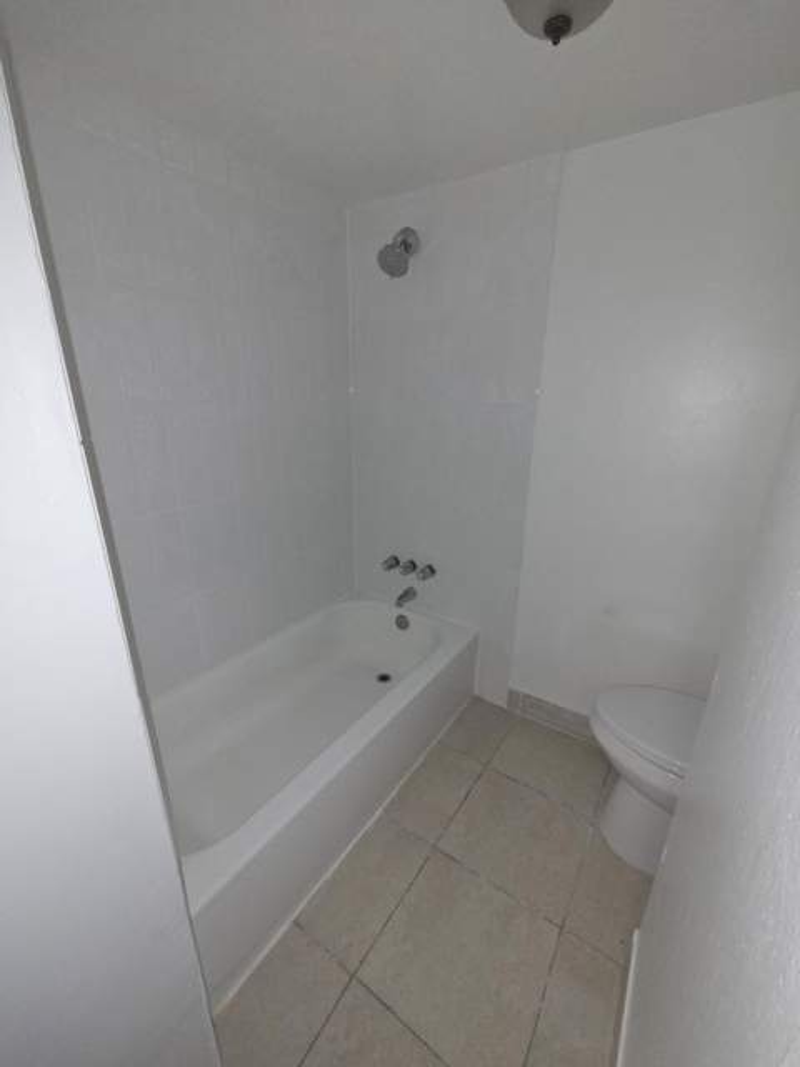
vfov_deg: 106.2
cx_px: 400
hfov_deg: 89.9
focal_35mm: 13
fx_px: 401
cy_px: 534
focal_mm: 2.2
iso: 250
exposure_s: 1/50.3
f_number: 2.2
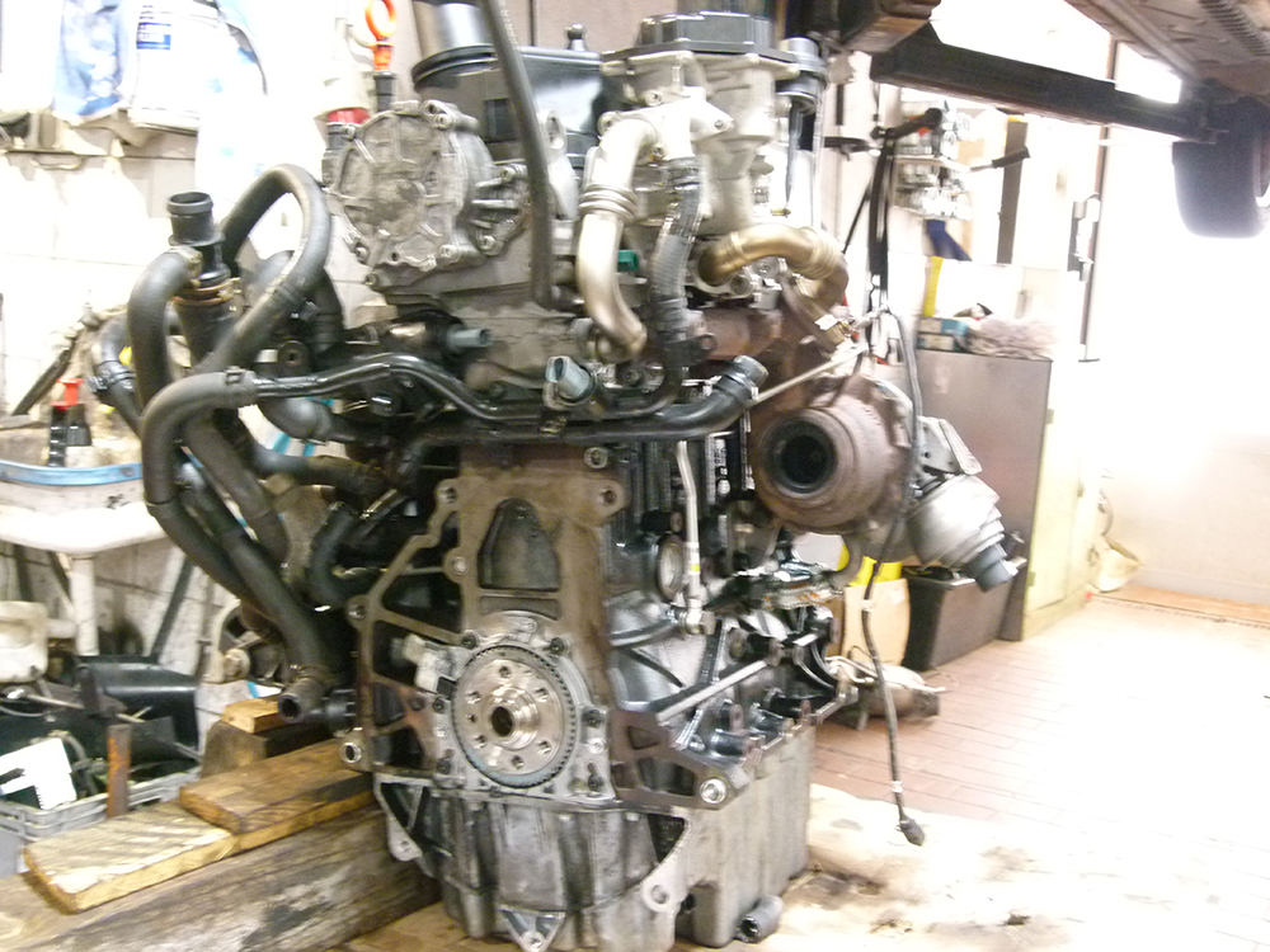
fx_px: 1468
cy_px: 476
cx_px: 635
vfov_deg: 36.0
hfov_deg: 46.8
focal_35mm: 40
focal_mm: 7.3
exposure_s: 1/8
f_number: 3.1
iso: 400
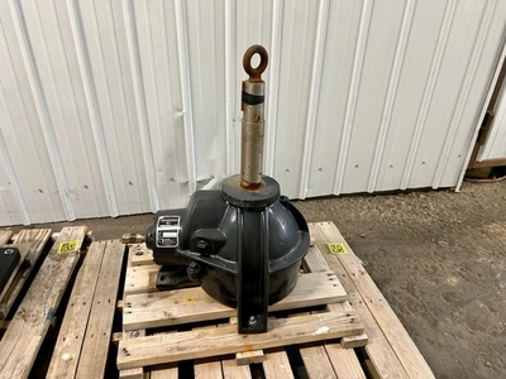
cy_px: 190
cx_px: 253
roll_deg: -0.9
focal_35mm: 26
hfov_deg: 67.3
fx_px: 380
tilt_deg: -31.1
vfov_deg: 53.1
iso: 250
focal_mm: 5.7
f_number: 1.5
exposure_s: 1/60
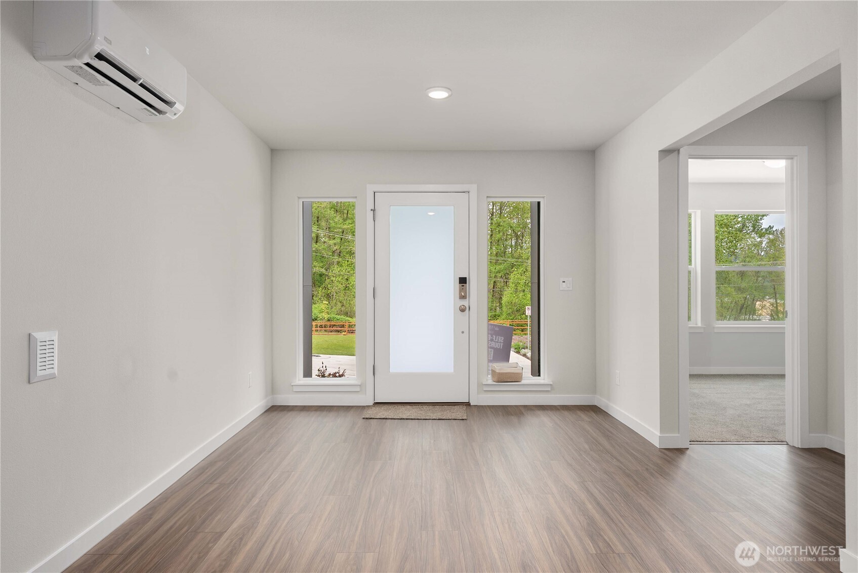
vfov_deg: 57.3
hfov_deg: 78.6
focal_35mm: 22
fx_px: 525
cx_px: 429
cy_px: 286
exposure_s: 1/25
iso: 1000
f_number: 7.1
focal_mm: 22
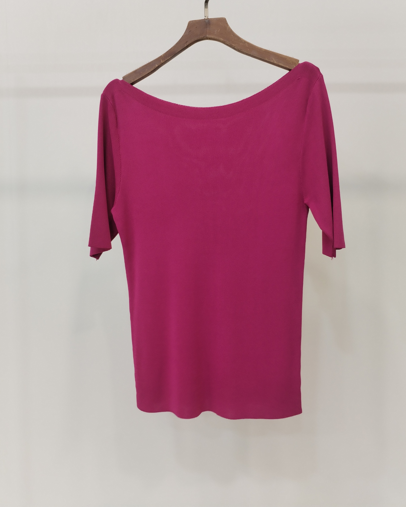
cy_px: 230
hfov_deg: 47.1
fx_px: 466
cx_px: 205
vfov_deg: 57.1
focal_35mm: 31
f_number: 1.8
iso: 298
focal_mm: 4.75
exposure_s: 1/60
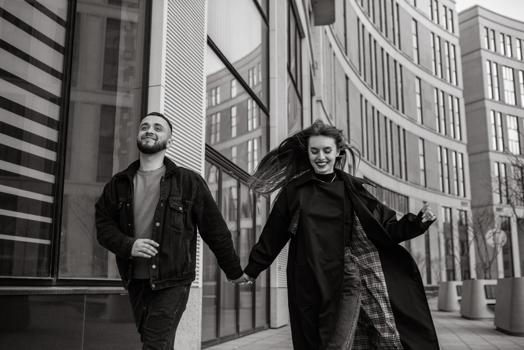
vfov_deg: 34.6
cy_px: 186
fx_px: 561
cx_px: 245
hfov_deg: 50.0
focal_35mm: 39
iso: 800
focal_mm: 35
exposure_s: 1/1000
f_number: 2.2
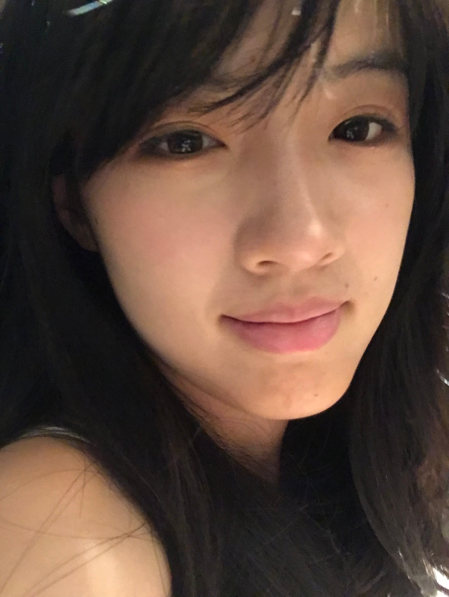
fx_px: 553
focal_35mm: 32
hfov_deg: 44.2
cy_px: 298
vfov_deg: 56.8
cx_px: 224
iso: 400
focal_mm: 2.87
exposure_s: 1/17
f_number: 2.2
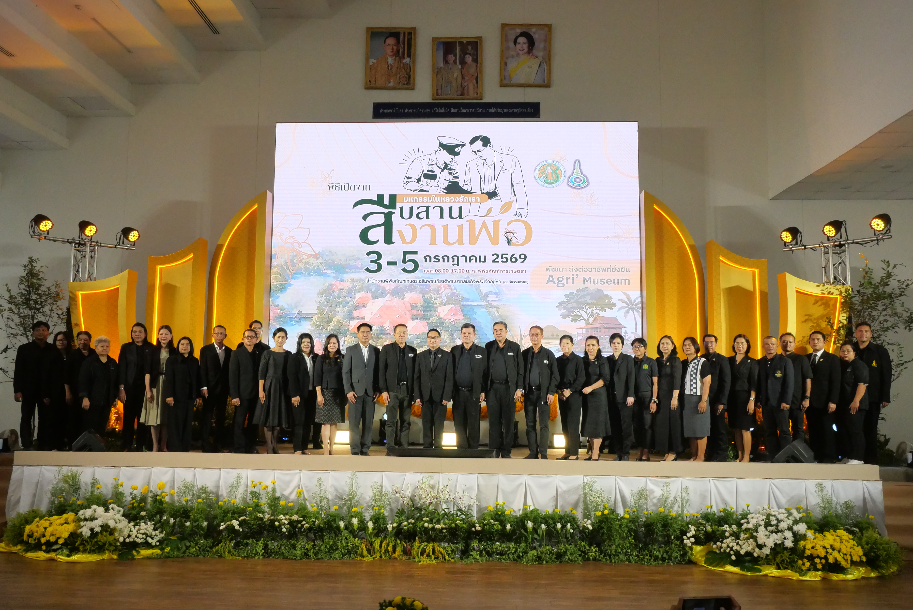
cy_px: 305
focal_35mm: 29
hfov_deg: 63.6
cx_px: 456
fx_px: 736
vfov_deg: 45.0
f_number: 8
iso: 2500
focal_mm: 14
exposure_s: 1/200
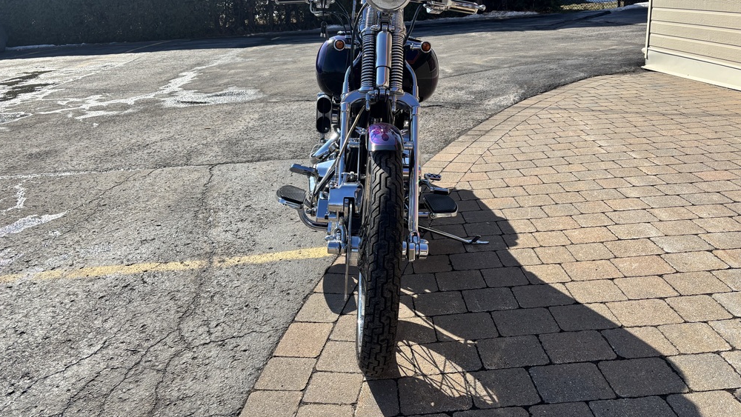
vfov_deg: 40.0
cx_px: 371
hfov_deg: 66.1
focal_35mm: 29
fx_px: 570
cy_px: 161
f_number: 1.6
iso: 50
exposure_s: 1/2933
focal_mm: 5.96
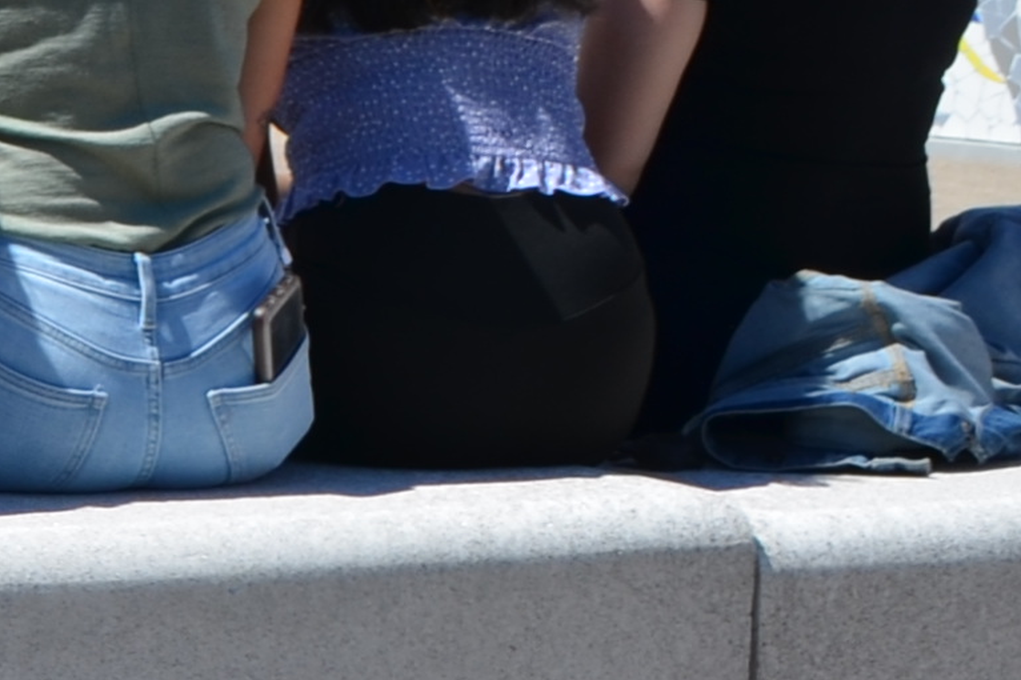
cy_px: -53
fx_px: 6010
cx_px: -1516
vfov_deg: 6.4
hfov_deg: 8.7
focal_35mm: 212
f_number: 9
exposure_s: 1/320
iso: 100
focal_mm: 22
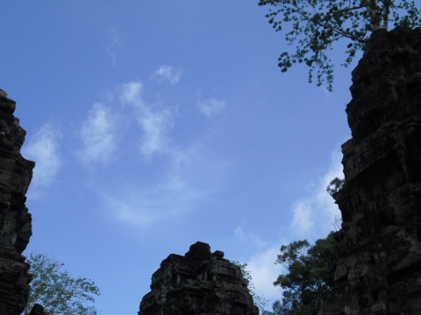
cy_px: 206
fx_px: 584
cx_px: 191
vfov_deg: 30.1
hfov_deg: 39.6
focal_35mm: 48
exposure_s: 1/160
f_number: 7.8
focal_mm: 6.3
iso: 64
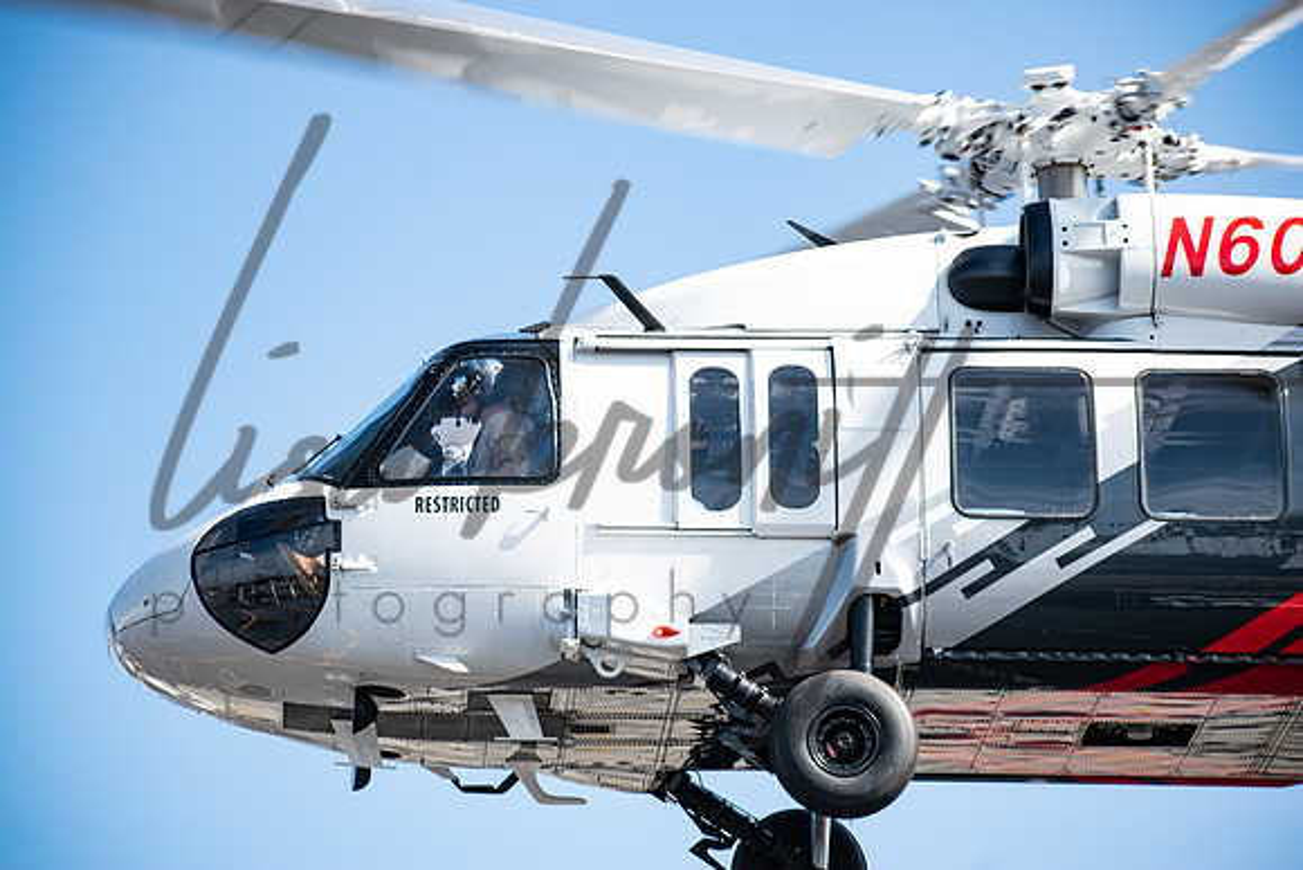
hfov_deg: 11.8
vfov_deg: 7.9
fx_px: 6299
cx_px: 652
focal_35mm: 174
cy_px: 435
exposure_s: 1/320
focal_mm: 116
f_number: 4.8
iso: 100
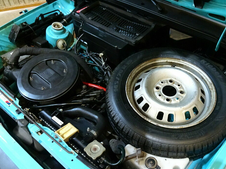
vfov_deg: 45.4
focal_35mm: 31
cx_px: 125
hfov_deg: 58.2
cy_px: 91
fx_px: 202
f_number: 3.5
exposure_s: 1/15
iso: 800
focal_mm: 4.1
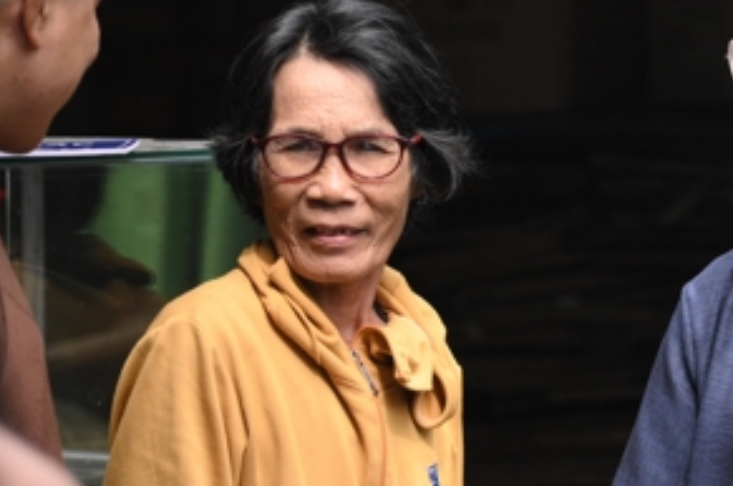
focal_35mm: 268
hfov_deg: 7.7
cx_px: 738
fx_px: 5448
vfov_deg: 5.1
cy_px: 224
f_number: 4
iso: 2500
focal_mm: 120
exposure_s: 1/1250
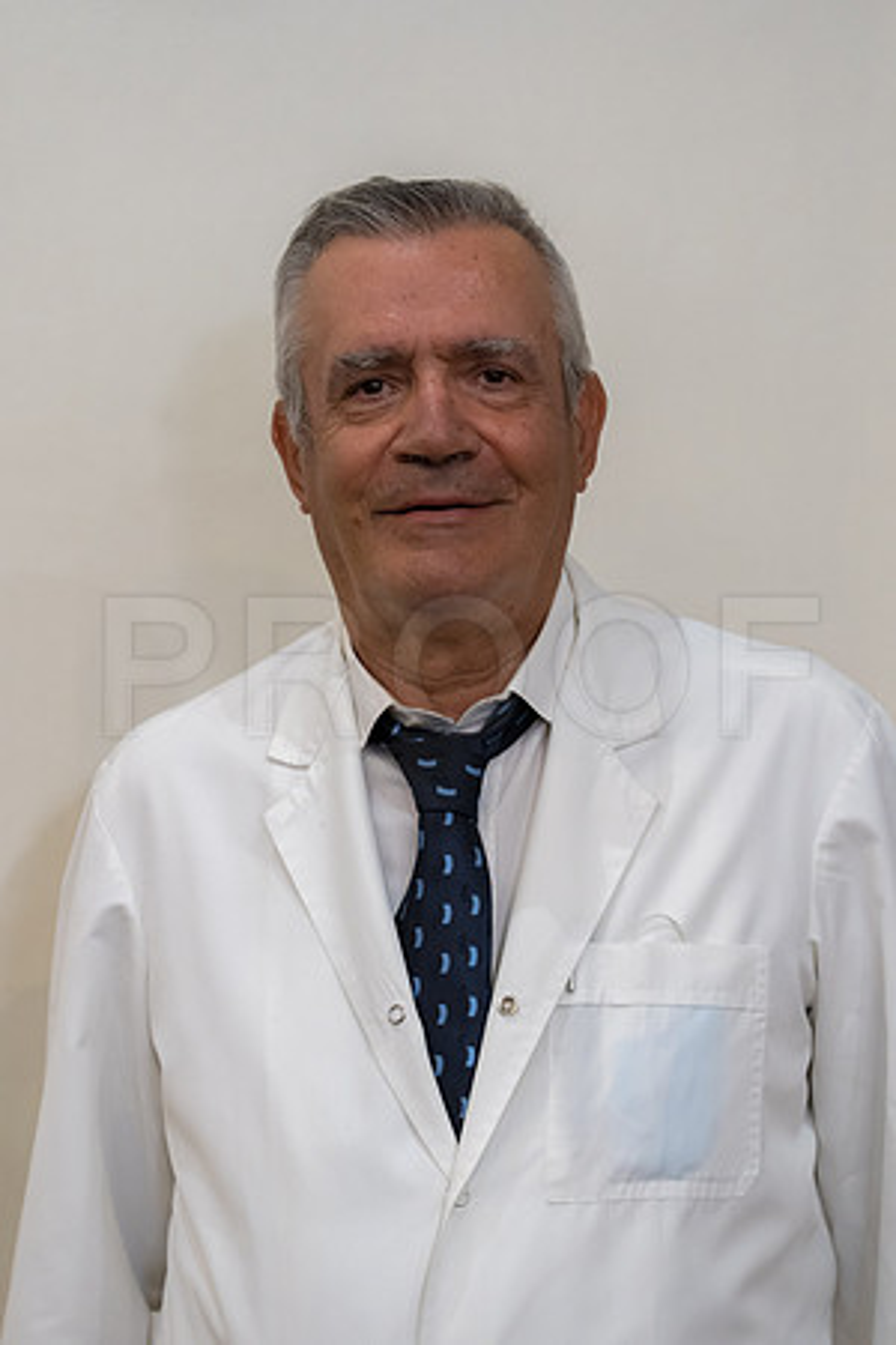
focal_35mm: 151
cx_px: 448
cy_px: 672
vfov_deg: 13.6
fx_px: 5637
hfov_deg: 9.1
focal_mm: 151
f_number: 4.5
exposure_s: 1/80
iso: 4000
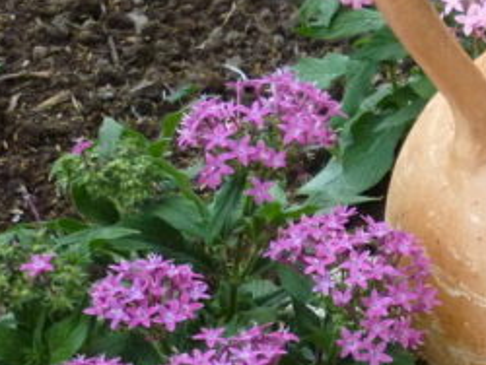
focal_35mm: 99
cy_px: 294
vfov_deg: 14.9
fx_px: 1391
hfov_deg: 18.5
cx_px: 624
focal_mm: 5.5
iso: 400
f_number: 2.8
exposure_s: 1/160
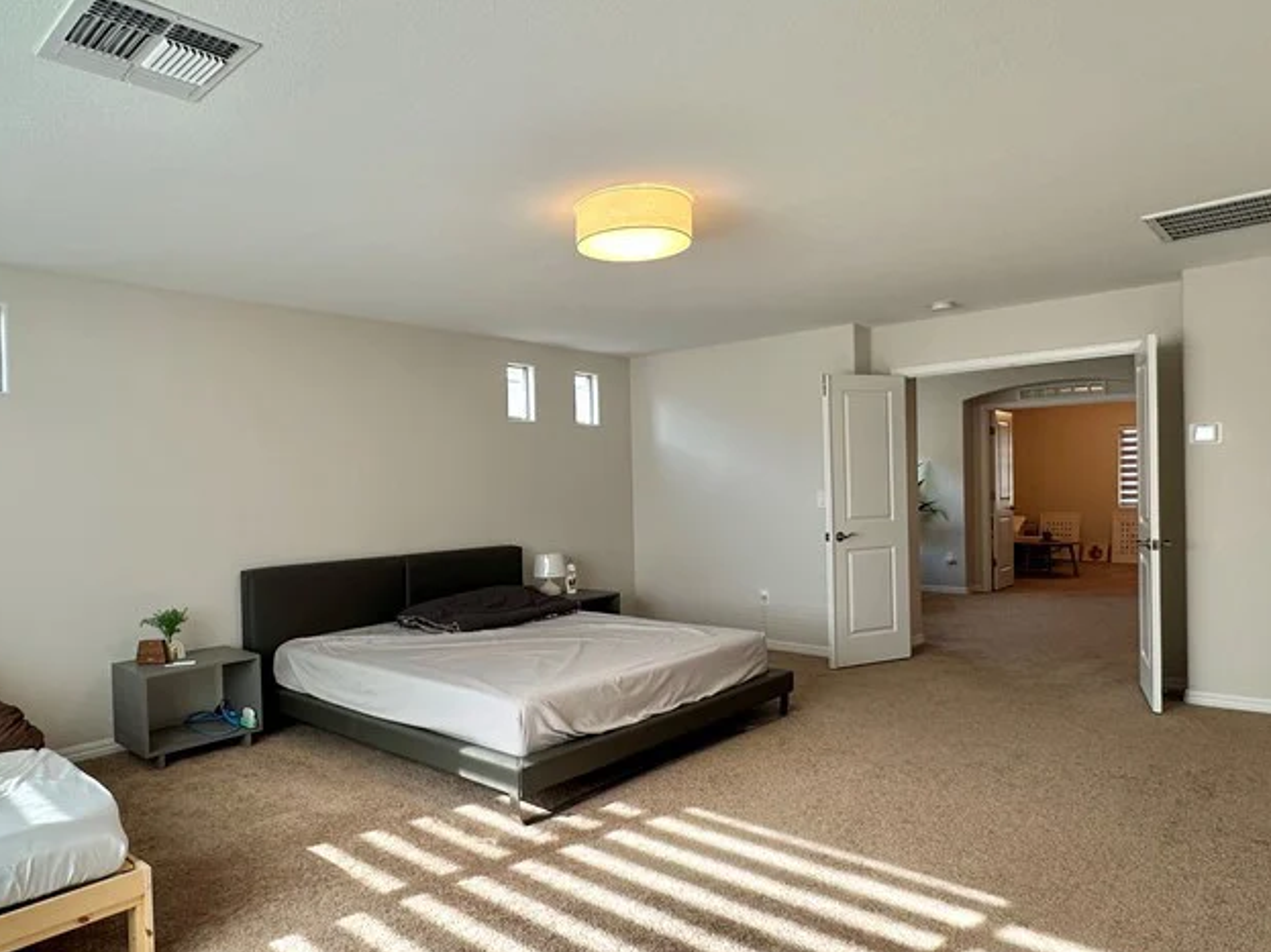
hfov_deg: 73.3
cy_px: 506
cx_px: 524
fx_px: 844
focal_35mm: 23
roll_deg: +1.2
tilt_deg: -1.0
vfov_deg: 58.8
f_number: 2.2
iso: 64
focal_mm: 2.22
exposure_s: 1/120
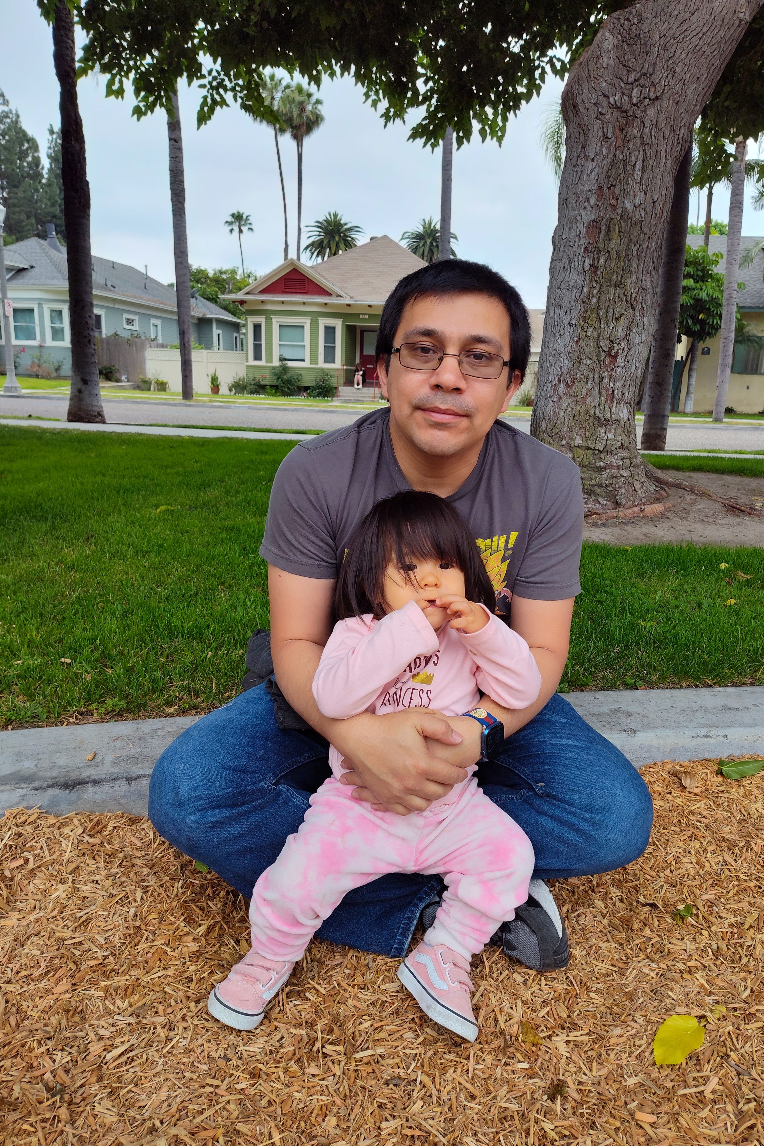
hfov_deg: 53.1
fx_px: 764
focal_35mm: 24
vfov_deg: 73.7
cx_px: 413
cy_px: 571
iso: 100
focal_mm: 5.56
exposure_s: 1/360
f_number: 1.8
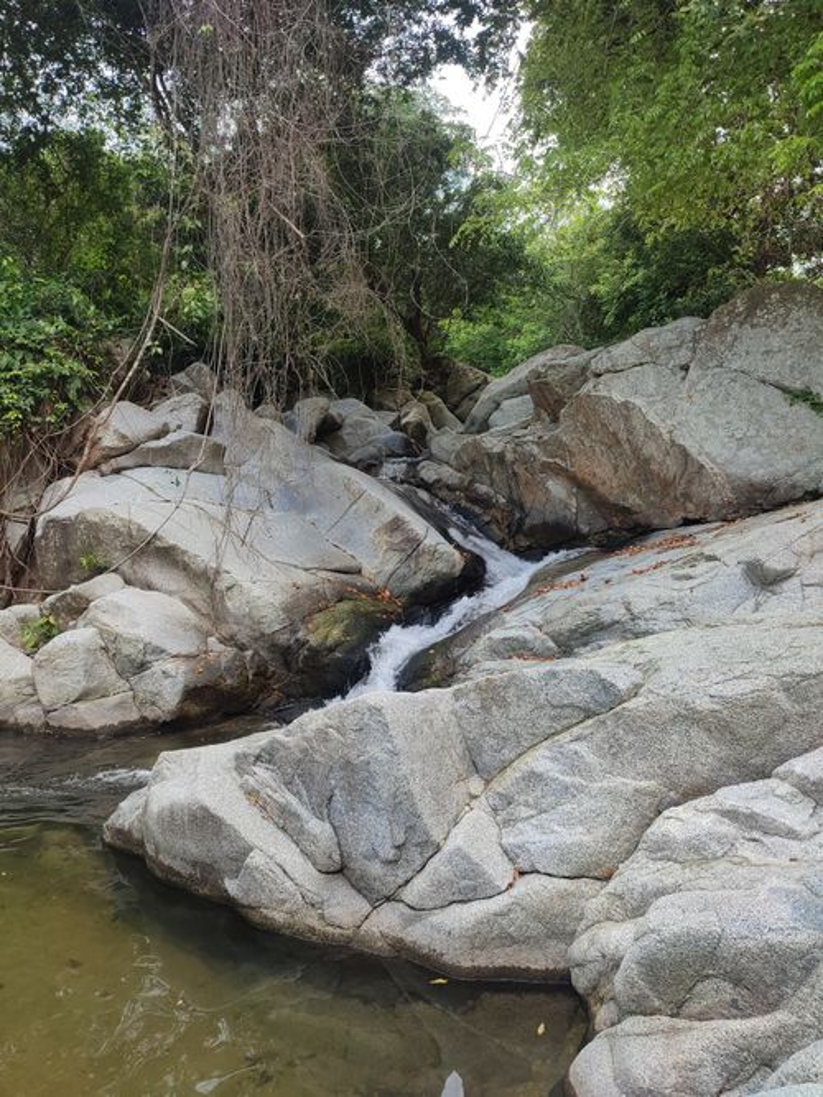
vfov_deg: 69.4
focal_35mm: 25
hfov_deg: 54.9
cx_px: 412
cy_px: 548
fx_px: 793
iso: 50
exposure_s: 1/146
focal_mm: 6.04
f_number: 1.9
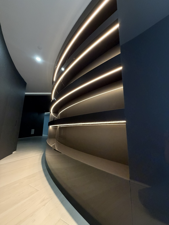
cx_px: 84
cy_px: 112
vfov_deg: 102.1
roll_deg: -1.1
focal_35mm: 14
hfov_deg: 85.7
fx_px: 91
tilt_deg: +11.1
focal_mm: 2.22
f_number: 2.2
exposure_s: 1/60
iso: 500
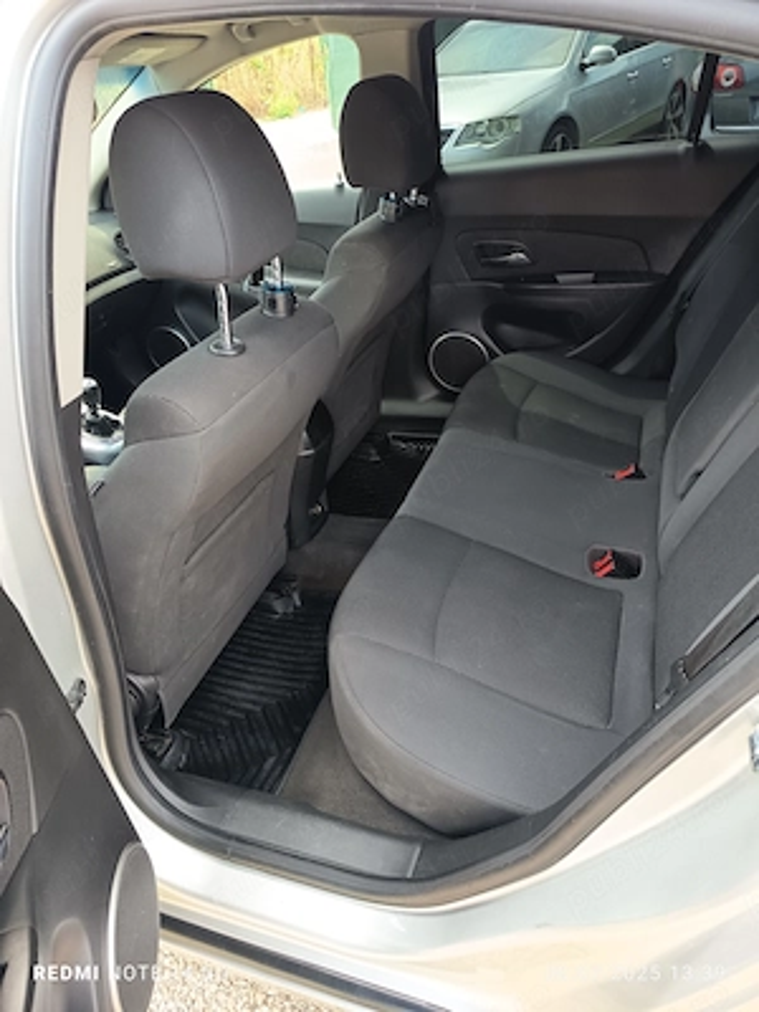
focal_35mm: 24
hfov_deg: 56.8
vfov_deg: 71.6
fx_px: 702
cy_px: 506
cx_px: 380
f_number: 1.7
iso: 184
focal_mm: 5.27
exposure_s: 1/50
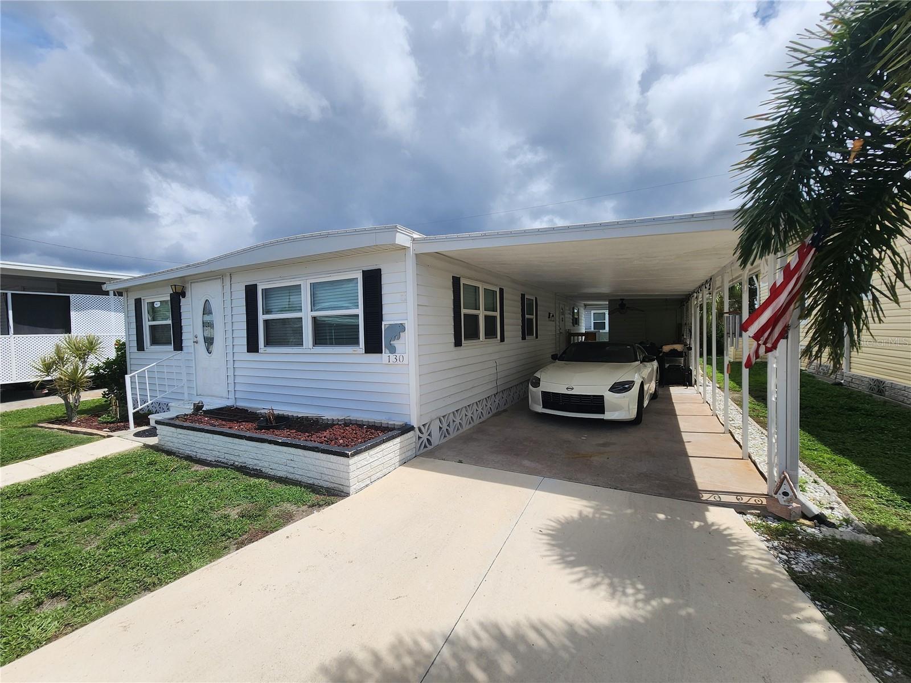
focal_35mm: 13
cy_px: 342
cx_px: 456
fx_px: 342
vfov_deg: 89.9
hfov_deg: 106.2
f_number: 2.2
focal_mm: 2.2
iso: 50
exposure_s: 1/3203
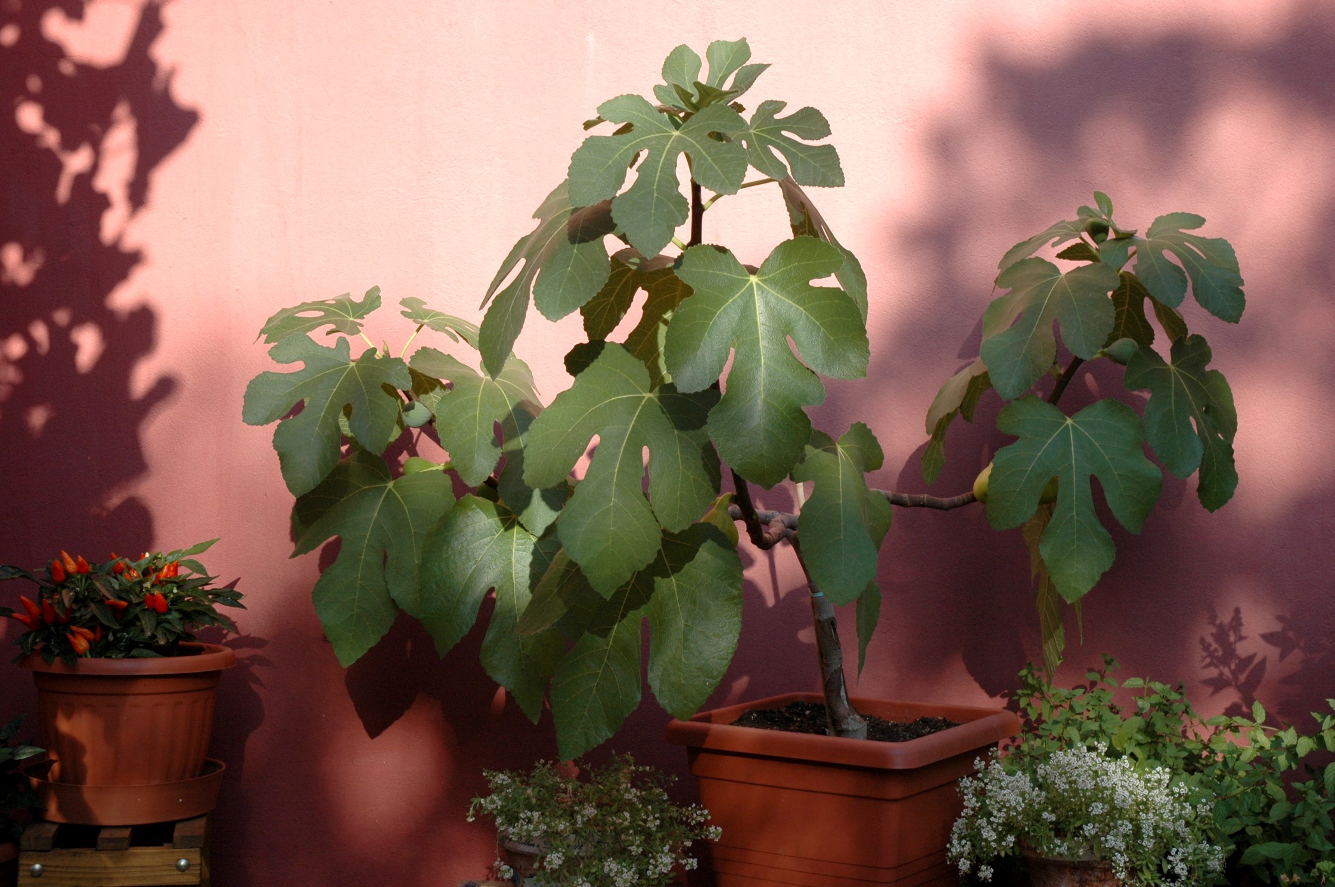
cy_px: 444
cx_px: 668
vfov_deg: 23.7
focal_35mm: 57
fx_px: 2111
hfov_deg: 35.1
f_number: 7.1
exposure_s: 1/200
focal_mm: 38
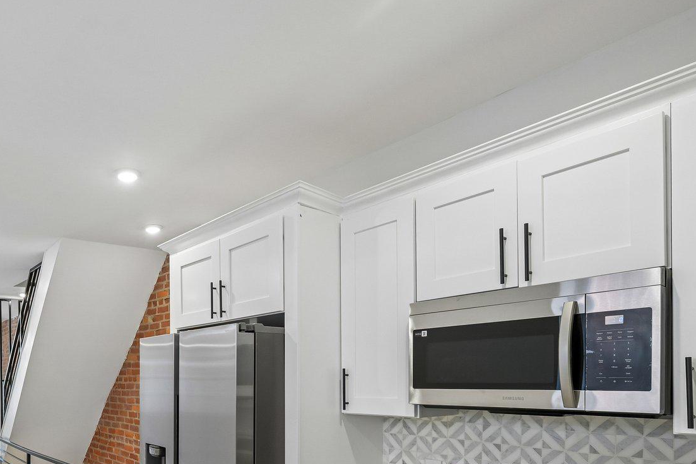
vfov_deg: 46.4
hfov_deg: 66.1
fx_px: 503
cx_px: 194
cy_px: 384
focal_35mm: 26
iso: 400
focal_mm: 14
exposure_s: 1/15
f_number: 8
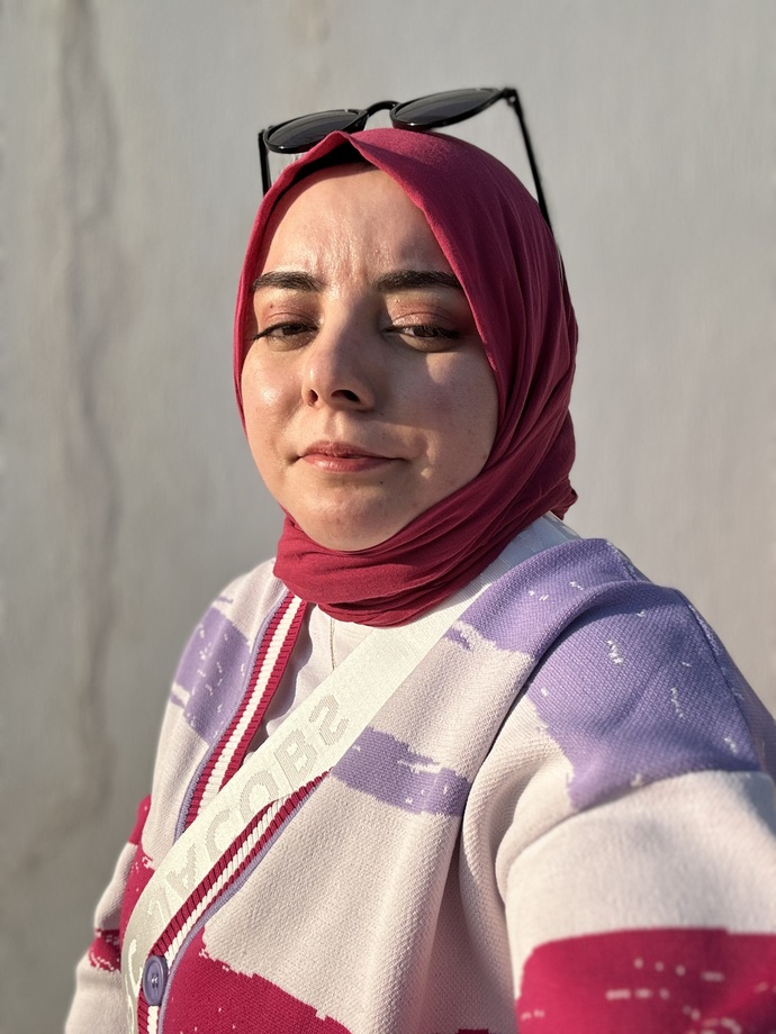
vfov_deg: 60.0
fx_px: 897
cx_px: 388
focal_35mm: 30
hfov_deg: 46.8
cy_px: 517
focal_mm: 2.69
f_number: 1.9
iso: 25
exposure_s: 1/981
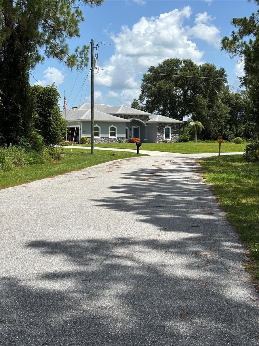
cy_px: 173
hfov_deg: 28.0
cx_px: 130
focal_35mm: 52
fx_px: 519
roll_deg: +0.7
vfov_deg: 36.8
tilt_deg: -3.2
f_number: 1.6
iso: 40
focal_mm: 5.96
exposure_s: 1/3205
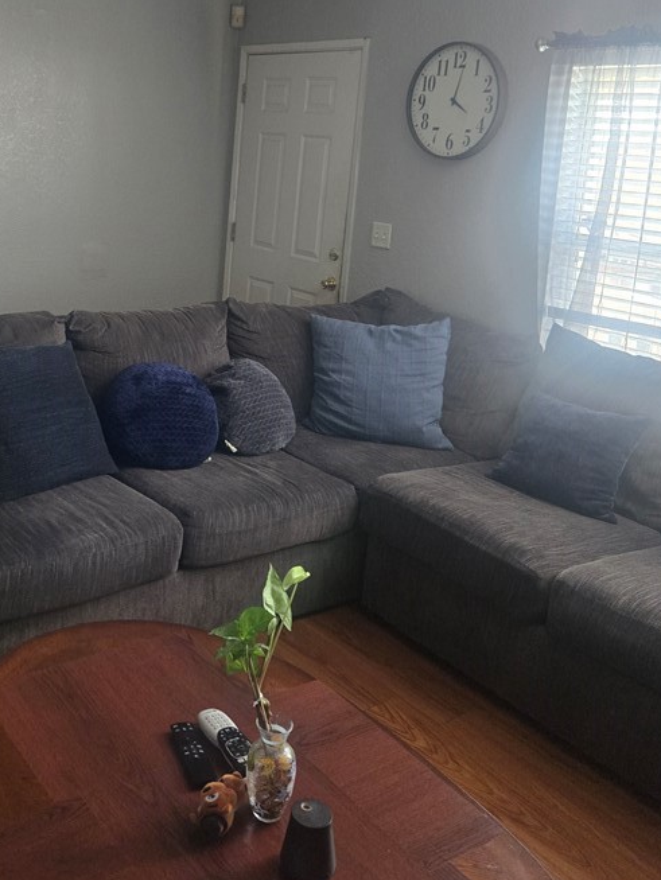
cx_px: 206
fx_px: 916
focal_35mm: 36
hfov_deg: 39.1
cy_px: 268
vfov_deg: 50.1
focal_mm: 5.4
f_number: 1.8
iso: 800
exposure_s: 1/120
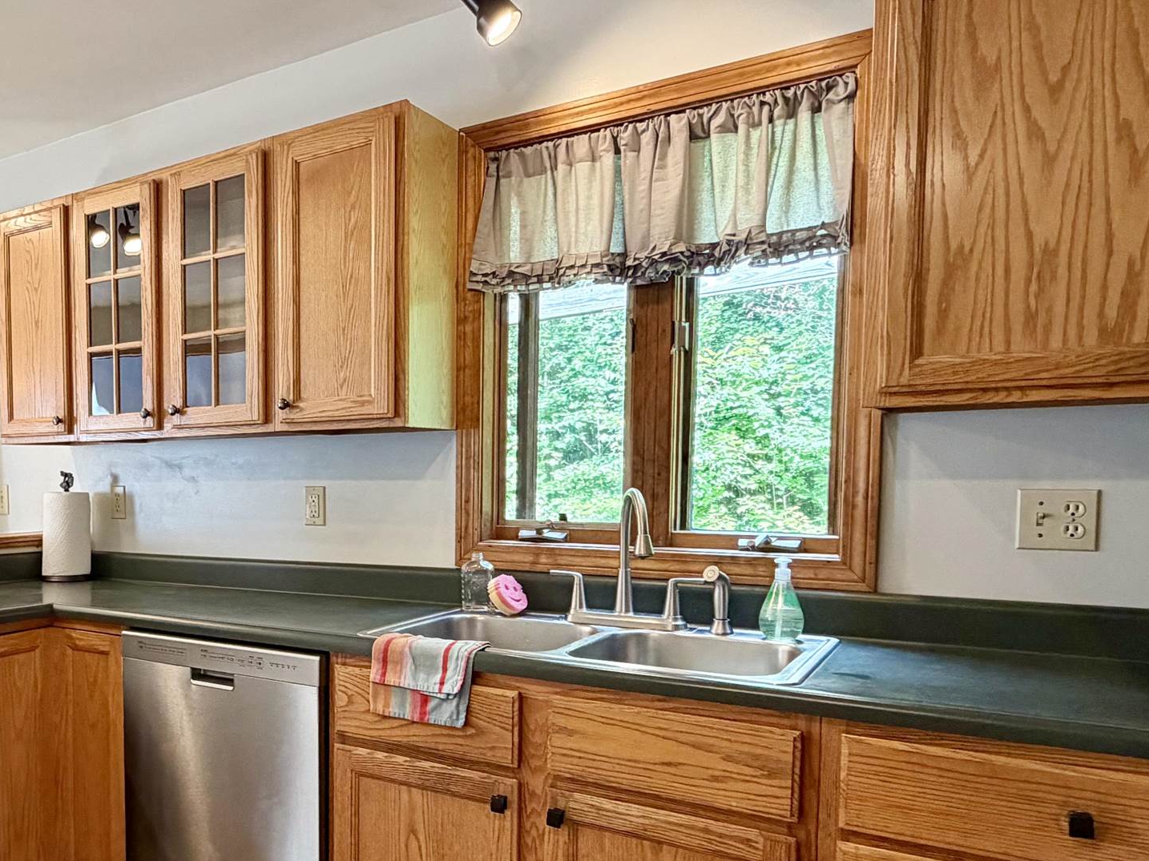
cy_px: 537
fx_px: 996
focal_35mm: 30
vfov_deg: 46.4
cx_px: 216
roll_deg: +1.2
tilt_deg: -3.7
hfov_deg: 55.4
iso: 200
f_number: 2.2
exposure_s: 1/120
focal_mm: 2.22
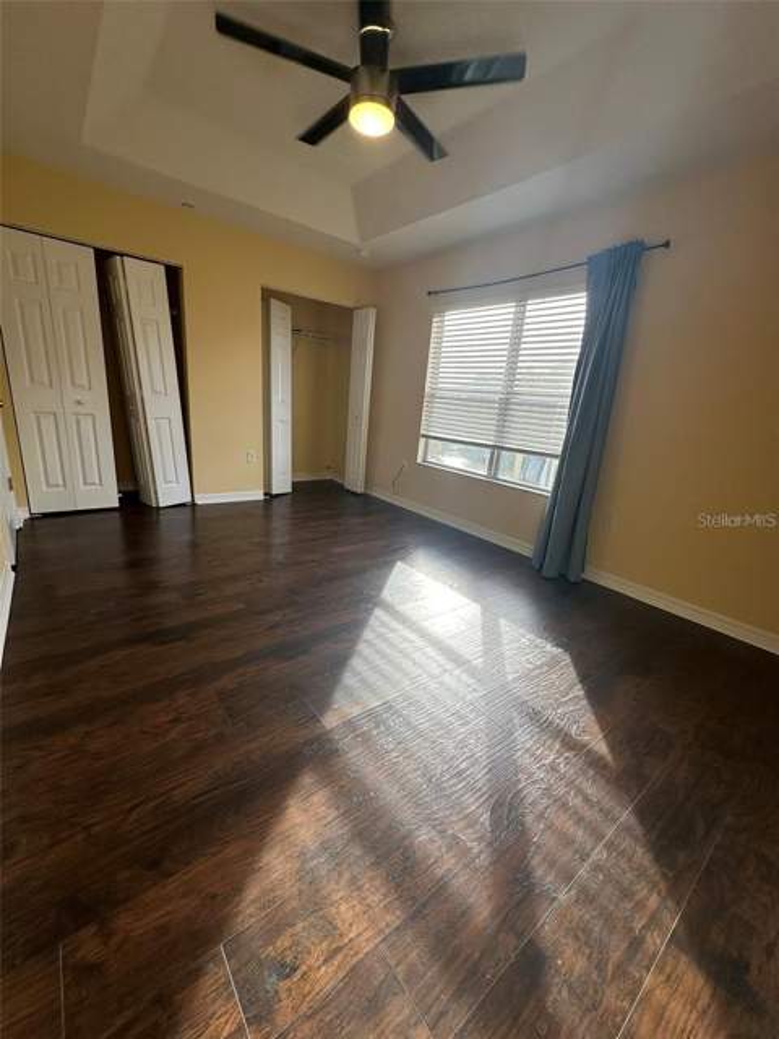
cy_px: 520
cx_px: 390
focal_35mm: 14
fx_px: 420
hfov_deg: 85.7
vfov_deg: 102.1
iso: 40
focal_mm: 2.22
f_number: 2.2
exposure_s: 1/184
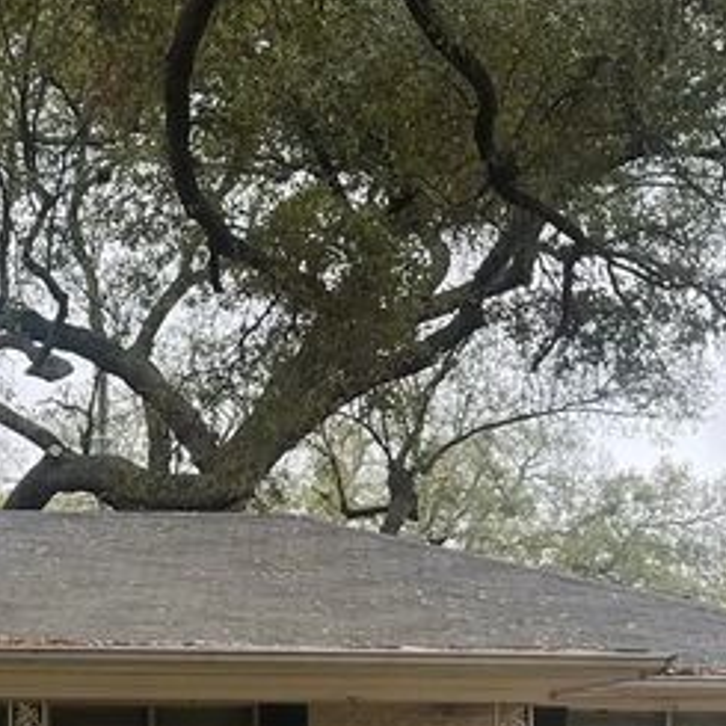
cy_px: 723
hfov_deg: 17.4
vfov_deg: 17.7
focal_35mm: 96
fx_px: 2278
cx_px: -104
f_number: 1.6
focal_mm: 5.1
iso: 50
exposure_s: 1/229
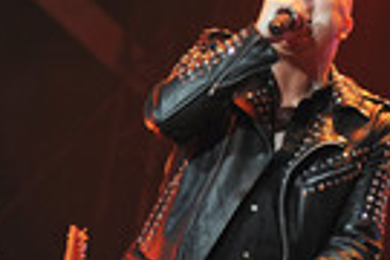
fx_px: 2719
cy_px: 127
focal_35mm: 251
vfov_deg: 5.5
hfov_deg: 8.1
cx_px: 493
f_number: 2.8
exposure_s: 1/320
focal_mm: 75
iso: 800
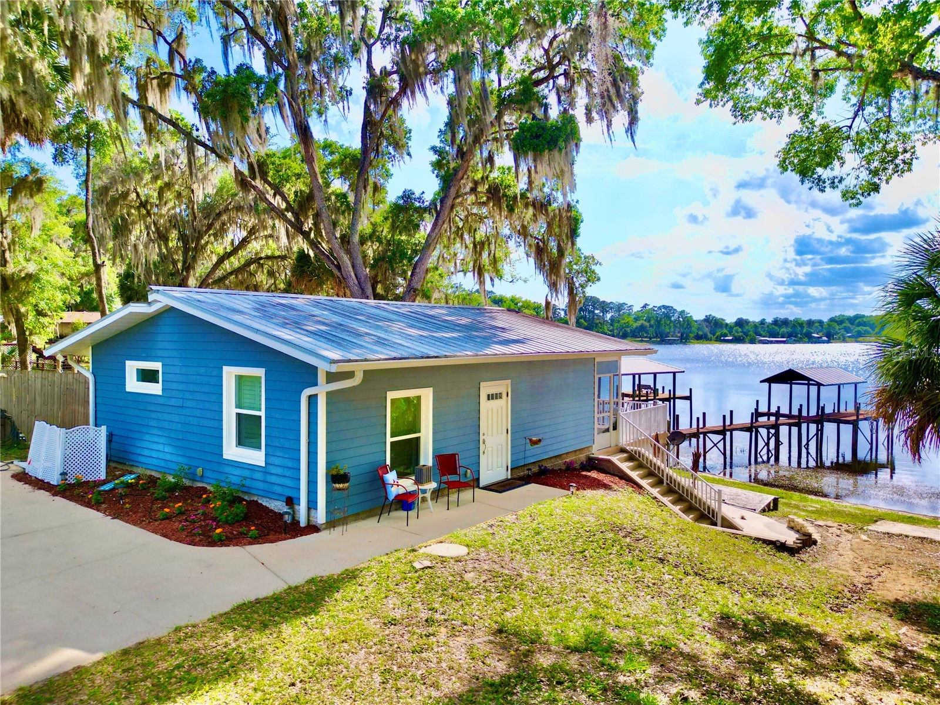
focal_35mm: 24
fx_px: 652
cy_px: 352
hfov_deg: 71.6
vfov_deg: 56.8
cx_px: 470
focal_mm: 6.72
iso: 100
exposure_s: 1/2500
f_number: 1.7
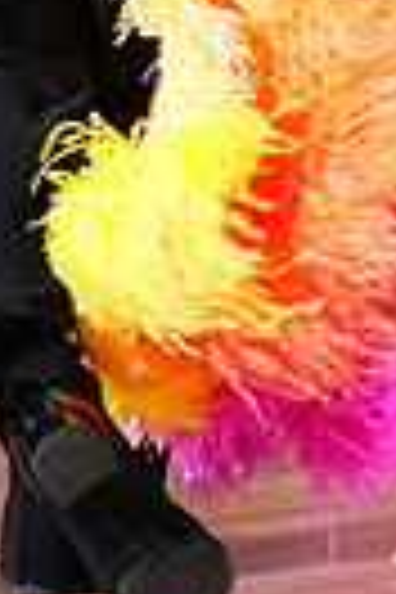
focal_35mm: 438
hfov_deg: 3.1
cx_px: 407
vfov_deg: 4.6
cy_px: -562
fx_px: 7226
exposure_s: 1/400
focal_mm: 100
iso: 6400
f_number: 4.5
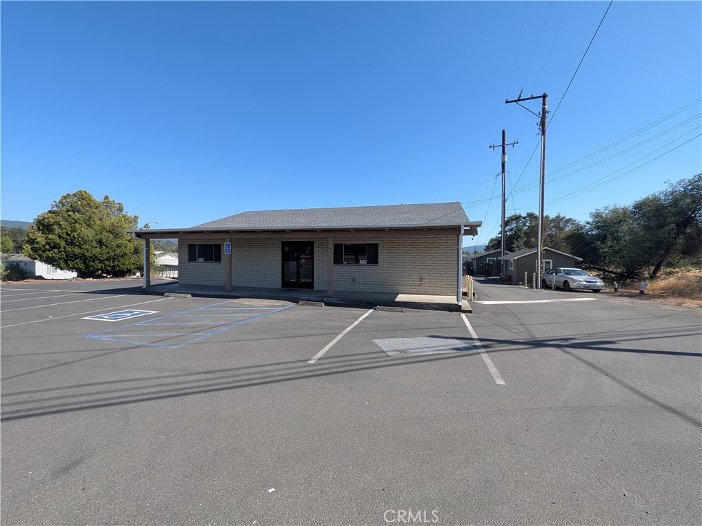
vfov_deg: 89.9
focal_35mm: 13
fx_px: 264
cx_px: 351
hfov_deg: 106.2
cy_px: 263
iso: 29
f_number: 2.2
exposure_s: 1/662
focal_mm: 1.54
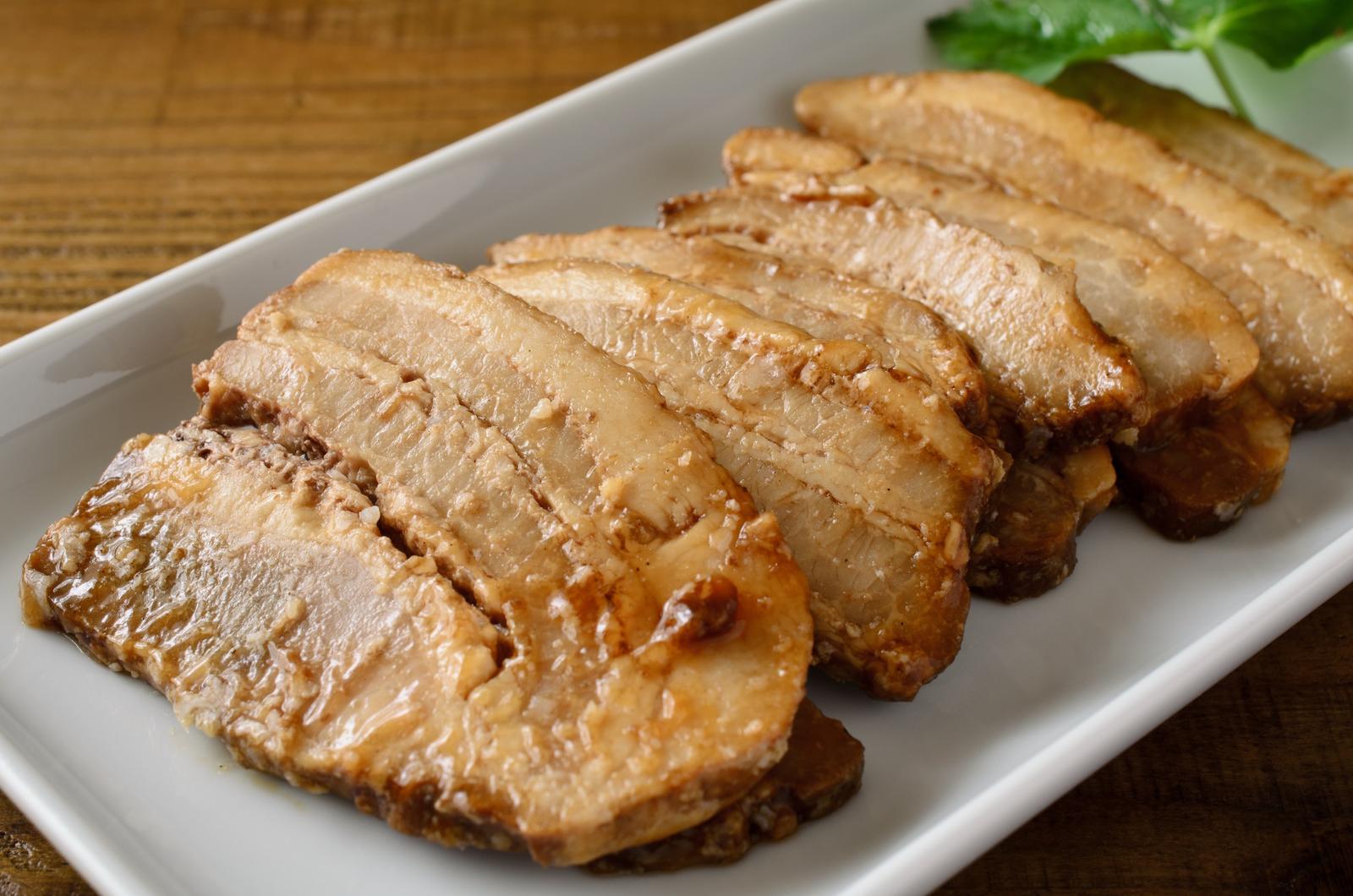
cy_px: 448
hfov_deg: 33.5
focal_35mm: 60
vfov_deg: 22.5
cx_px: 676
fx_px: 2250
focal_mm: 40
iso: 100
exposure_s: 1/2.5
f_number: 10
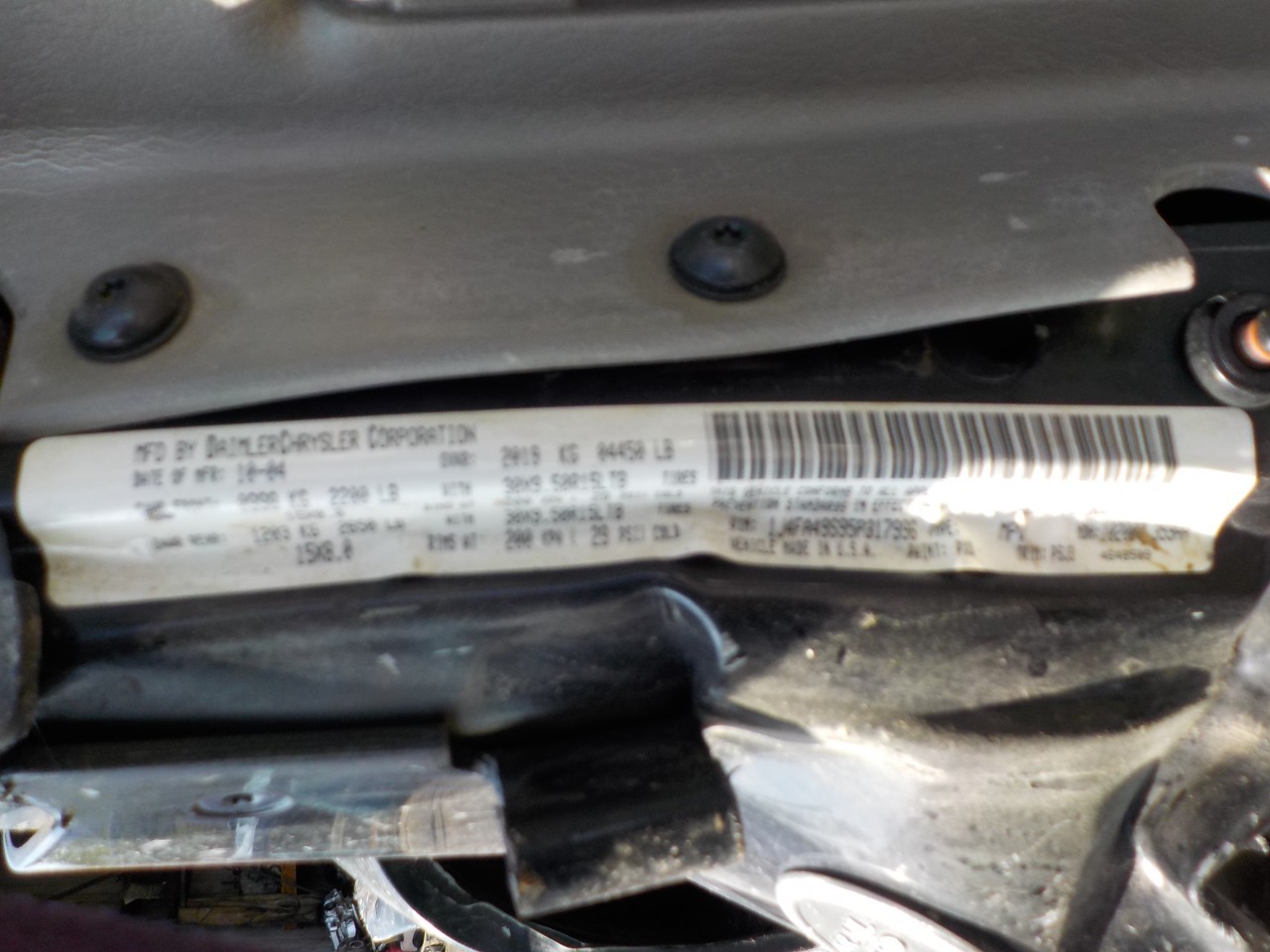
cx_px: 635
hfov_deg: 60.0
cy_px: 476
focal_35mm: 30
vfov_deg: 46.8
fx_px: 1101
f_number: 3.3
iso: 125
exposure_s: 1/250
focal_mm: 4.1
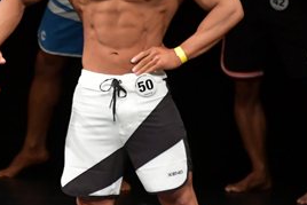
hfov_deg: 2.5
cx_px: 13
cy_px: 78
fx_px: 7022
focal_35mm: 823
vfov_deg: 1.7
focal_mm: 190
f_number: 5.6
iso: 3200
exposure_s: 1/400
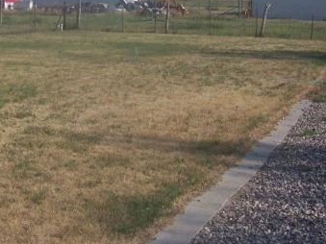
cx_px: 63
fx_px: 640
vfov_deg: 21.6
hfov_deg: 27.9
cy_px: 95
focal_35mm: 68
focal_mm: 6.2
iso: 80
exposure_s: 1/640
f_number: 4.5
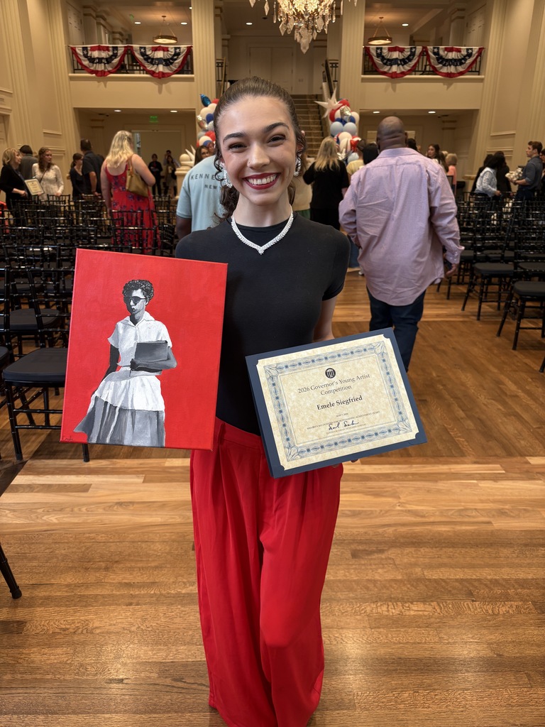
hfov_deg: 53.1
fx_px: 546
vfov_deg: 67.3
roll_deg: +0.1
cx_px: 272
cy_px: 364
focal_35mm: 26
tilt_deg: -20.1
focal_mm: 5.96
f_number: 1.6
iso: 80
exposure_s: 1/60
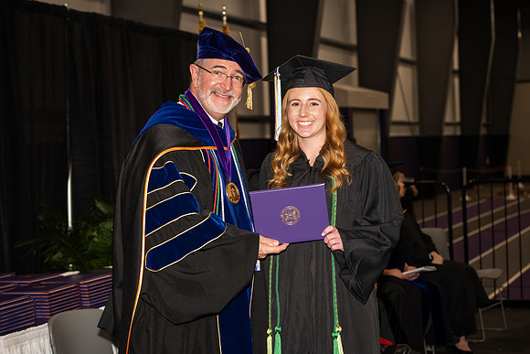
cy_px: 177
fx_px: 1207
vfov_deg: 16.7
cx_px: 265
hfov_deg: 24.8
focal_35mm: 82
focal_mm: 82
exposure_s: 1/200
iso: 1000
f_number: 5.6
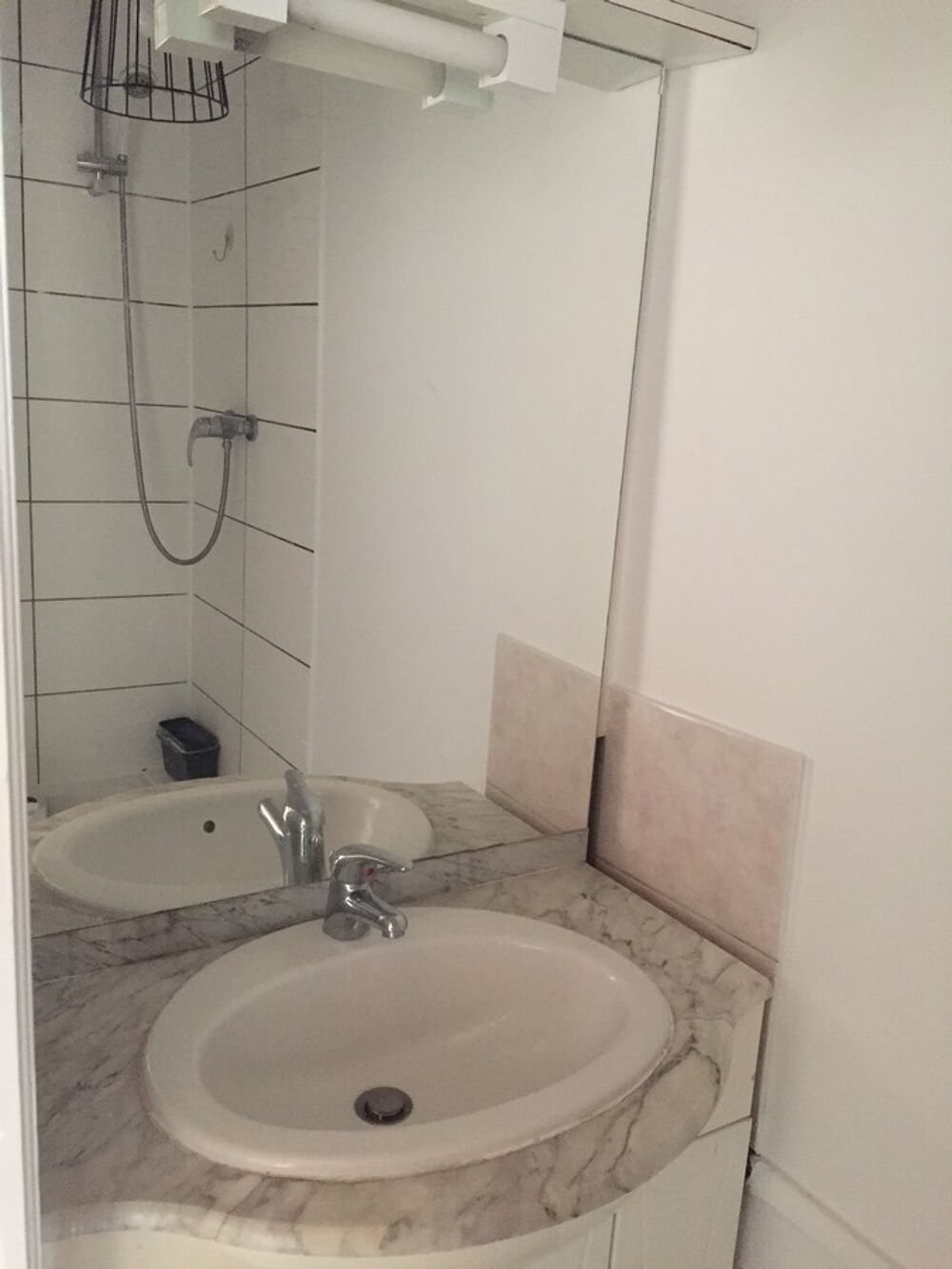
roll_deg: -2.3
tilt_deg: -11.4
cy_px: 634
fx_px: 1063
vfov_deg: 61.7
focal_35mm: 29
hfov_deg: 48.2
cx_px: 476
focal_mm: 4.15
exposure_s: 1/17
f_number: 2.2
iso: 320
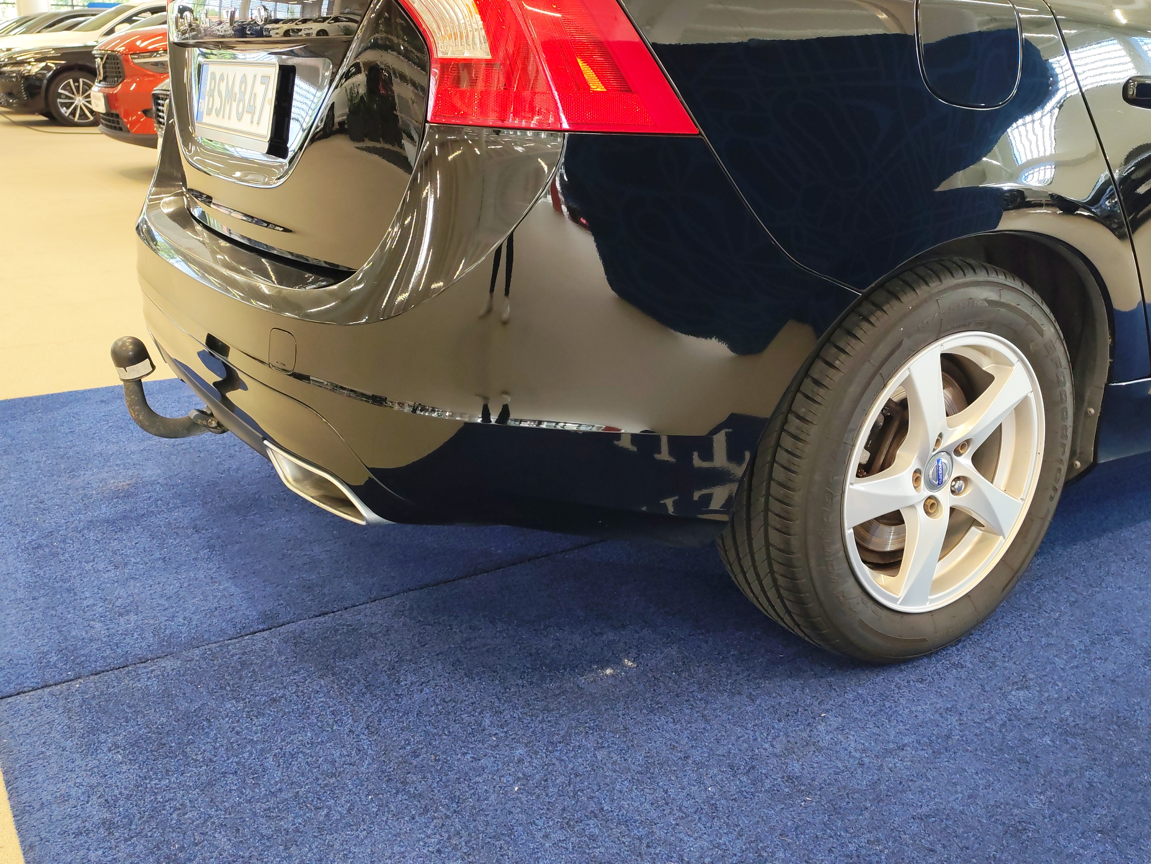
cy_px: 432
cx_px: 576
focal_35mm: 33
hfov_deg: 55.4
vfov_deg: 42.9
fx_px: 1097
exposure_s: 1/100
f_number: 1.9
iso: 500
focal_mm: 6.12
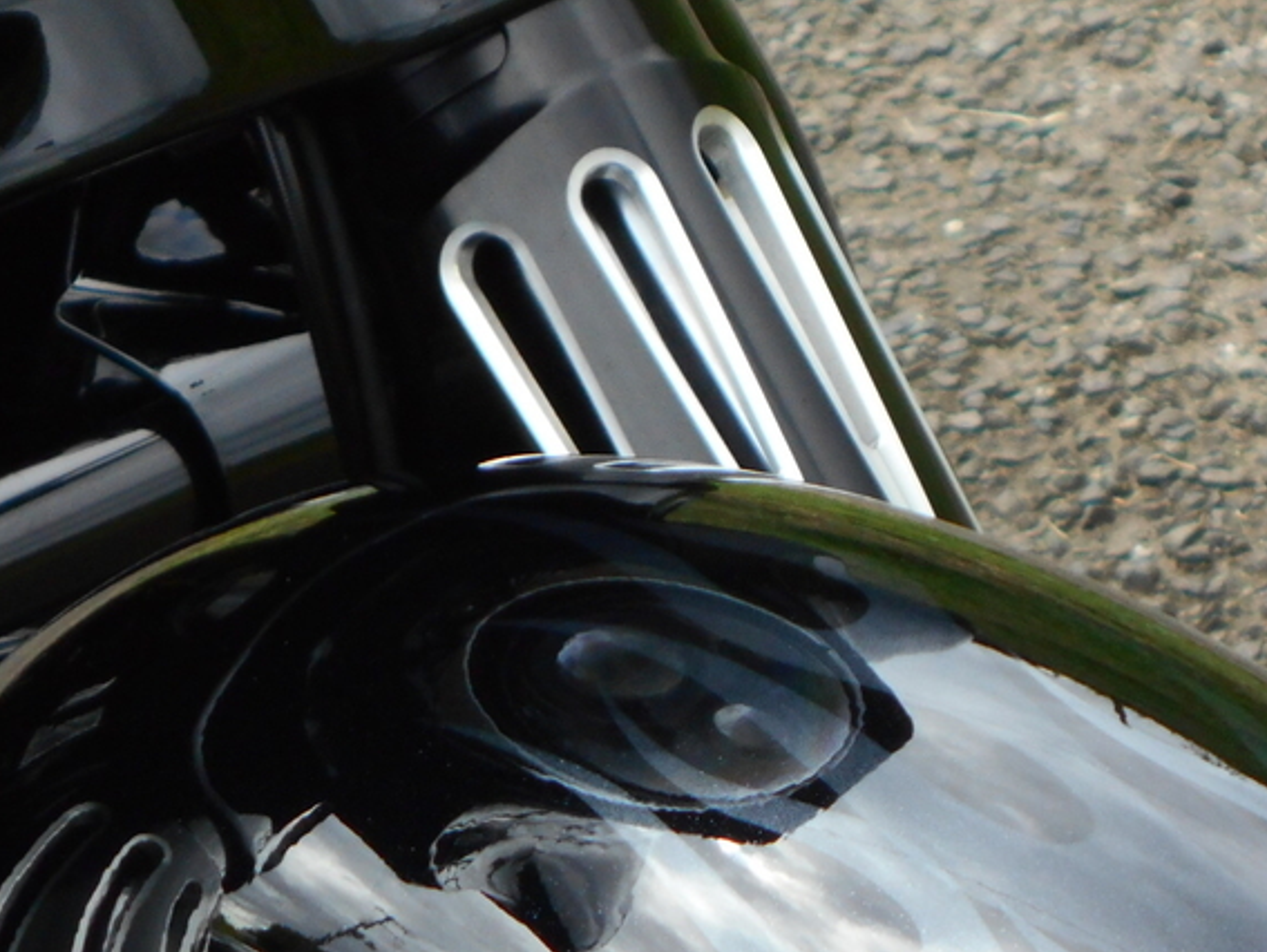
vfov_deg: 6.2
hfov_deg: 8.3
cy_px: 775
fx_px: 8753
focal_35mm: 239
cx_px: 784
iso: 200
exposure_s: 1/250
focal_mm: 20.1
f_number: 6
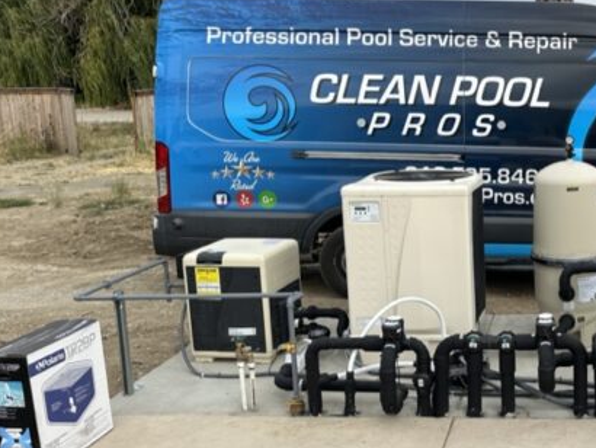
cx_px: 531
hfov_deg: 39.2
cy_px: 219
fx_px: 775
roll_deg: -0.6
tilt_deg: -12.1
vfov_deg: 32.2
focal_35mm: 45
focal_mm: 6.86
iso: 80
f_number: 1.78
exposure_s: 1/3597
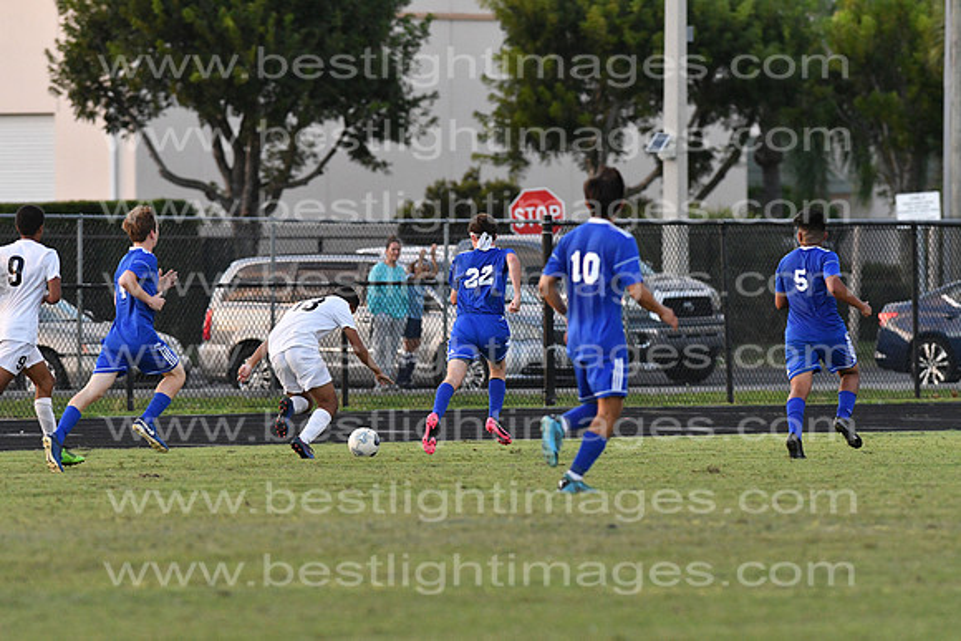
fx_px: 12015
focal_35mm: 450
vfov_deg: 3.1
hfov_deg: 4.6
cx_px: 480
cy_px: 320
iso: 3200
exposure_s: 1/1000
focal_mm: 300
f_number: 4.5
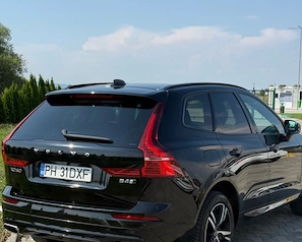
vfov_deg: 24.2
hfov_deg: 30.0
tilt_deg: -6.2
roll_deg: -0.9
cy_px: 149
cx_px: 152
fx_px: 563
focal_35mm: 63
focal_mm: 6.76
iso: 64
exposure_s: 1/4098
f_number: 1.78
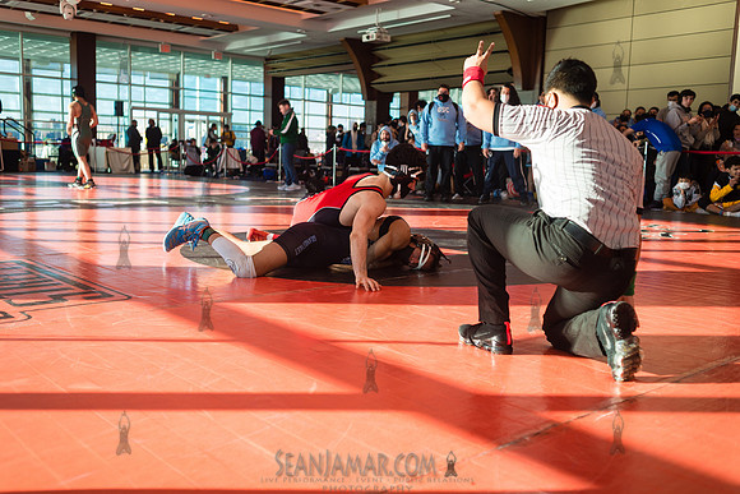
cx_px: 370
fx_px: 720
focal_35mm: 35
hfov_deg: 54.4
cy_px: 247
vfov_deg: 37.9
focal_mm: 35
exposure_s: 1/400
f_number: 3.5
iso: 400
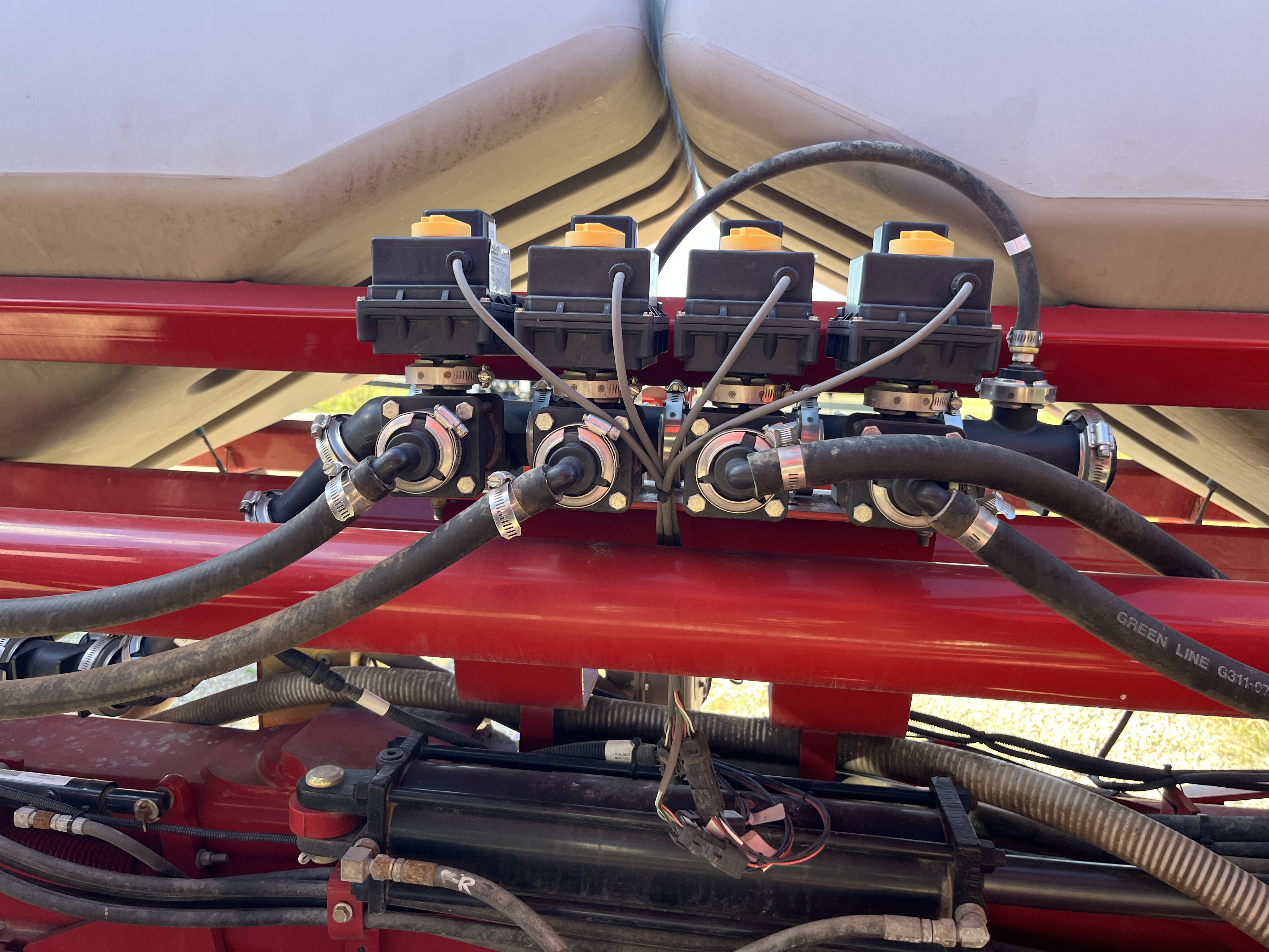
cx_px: 634
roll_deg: -2.3
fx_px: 953
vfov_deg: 53.1
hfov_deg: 67.3
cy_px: 476
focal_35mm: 26
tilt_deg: -5.6
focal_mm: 5.1
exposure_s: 1/154
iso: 50
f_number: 1.6
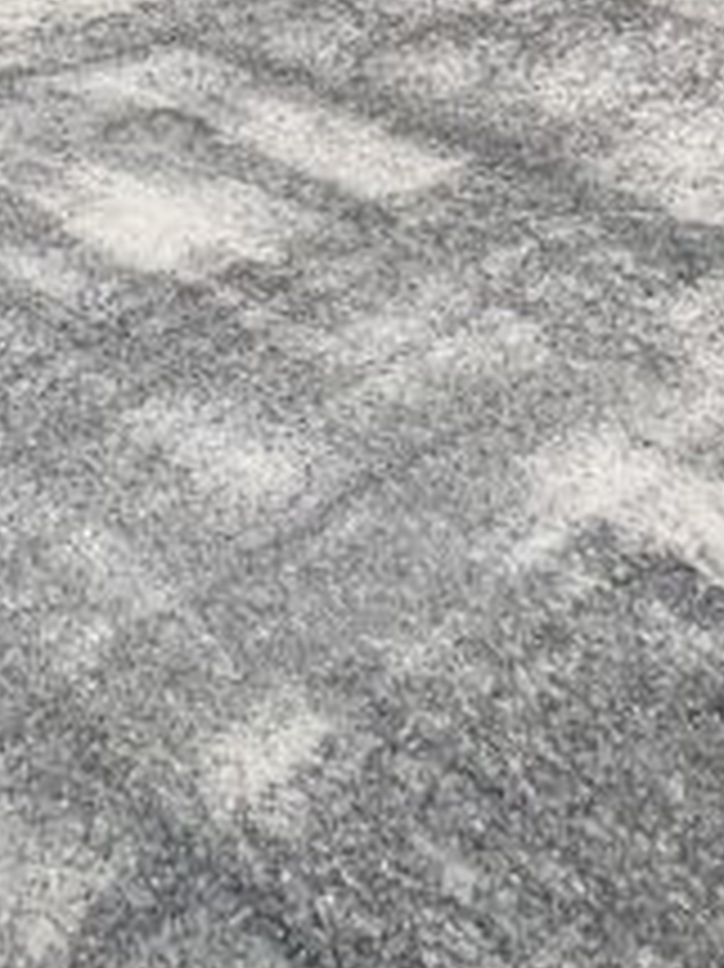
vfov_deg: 25.1
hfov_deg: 22.1
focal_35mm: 62
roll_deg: -0.5
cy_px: -414
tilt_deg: -2.9
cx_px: -112
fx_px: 1731
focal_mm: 1.57
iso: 32
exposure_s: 1/3922
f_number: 1.8
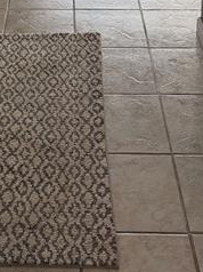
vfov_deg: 19.9
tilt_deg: -16.7
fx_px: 658
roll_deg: +2.3
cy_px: -144
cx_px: 31
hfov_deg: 17.3
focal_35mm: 84
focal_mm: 5.96
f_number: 1.6
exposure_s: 1/149
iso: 125
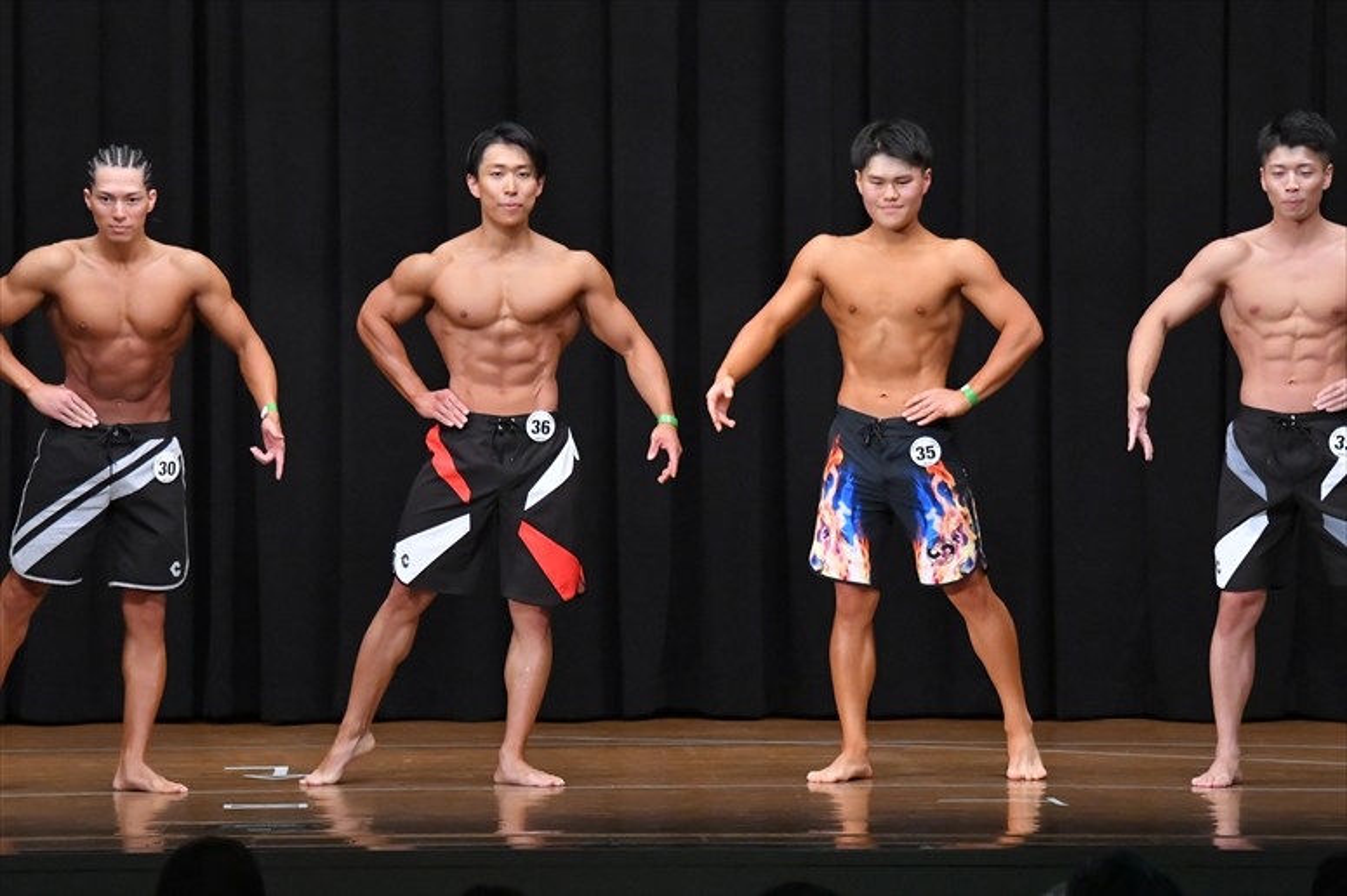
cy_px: 448
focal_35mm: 202
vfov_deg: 6.8
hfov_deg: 10.2
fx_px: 7555
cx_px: 674
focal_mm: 135
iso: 8000
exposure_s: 1/400
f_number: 5.6
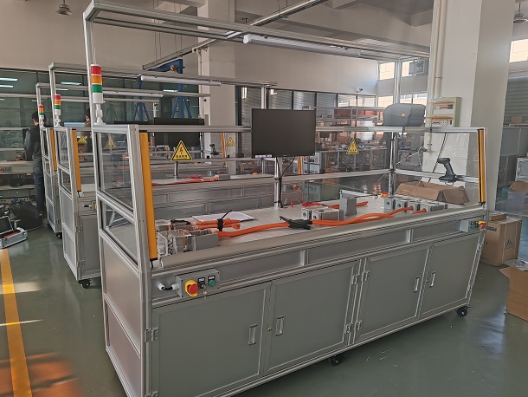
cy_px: 198
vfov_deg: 51.4
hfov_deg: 65.3
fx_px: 412
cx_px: 264
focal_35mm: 27
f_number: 1.9
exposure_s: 1/100
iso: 160
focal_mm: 6.12
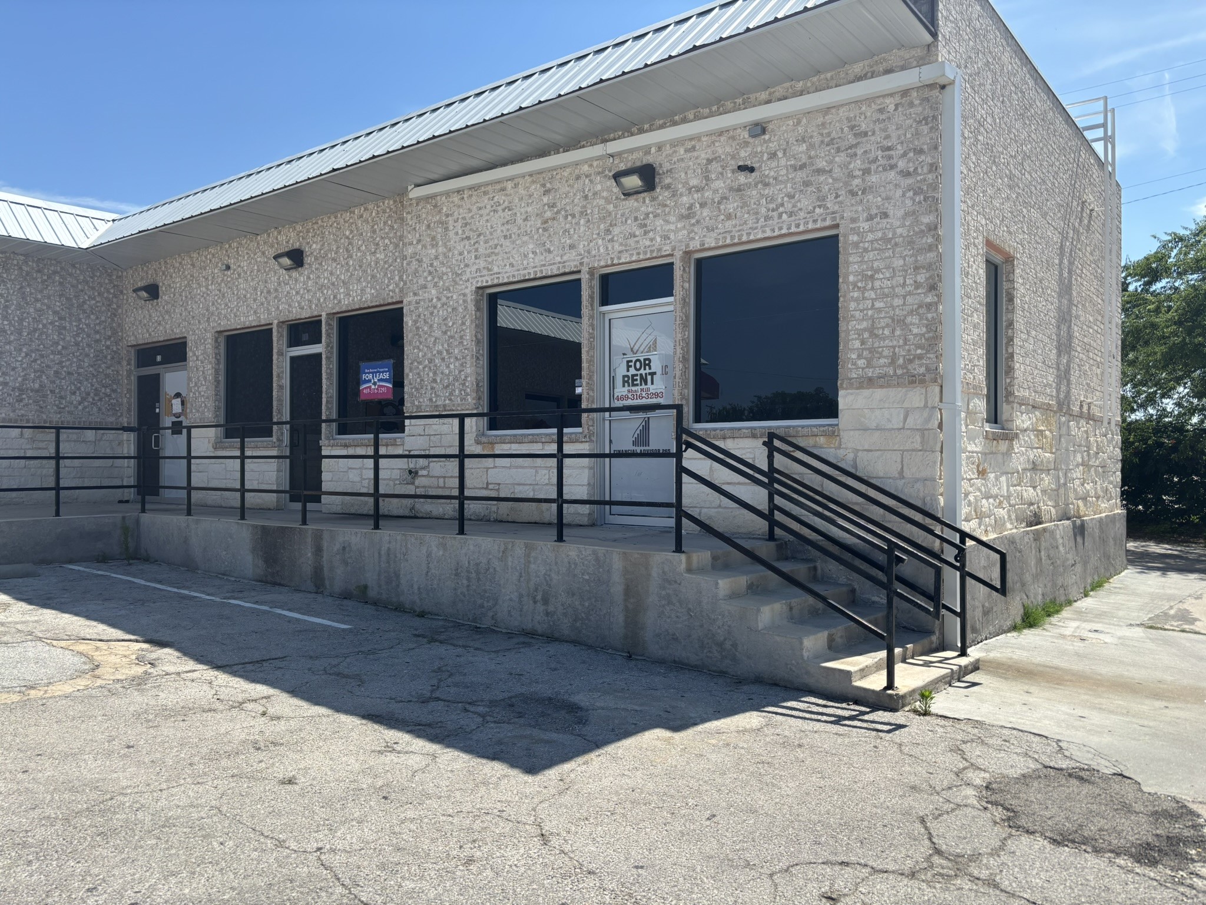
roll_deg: +0.5
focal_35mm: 26
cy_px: 452
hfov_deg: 67.3
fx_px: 906
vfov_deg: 53.1
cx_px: 603
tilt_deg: -0.6
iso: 50
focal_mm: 5.96
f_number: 1.6
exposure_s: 1/2513
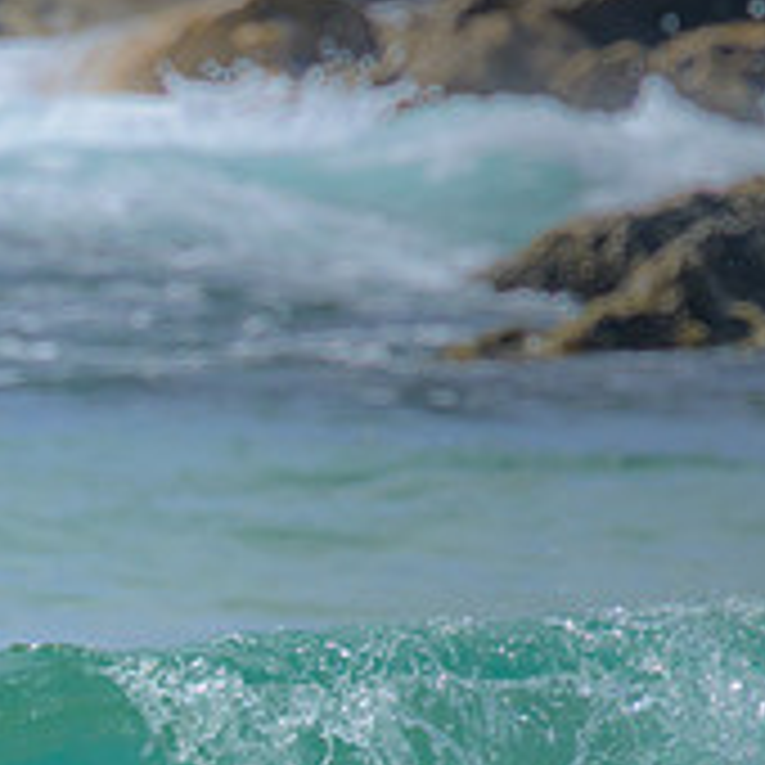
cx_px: -504
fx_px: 57907
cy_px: 776
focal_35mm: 2316
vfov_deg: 0.8
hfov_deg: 0.8
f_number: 11
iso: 720
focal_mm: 800
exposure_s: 1/2000
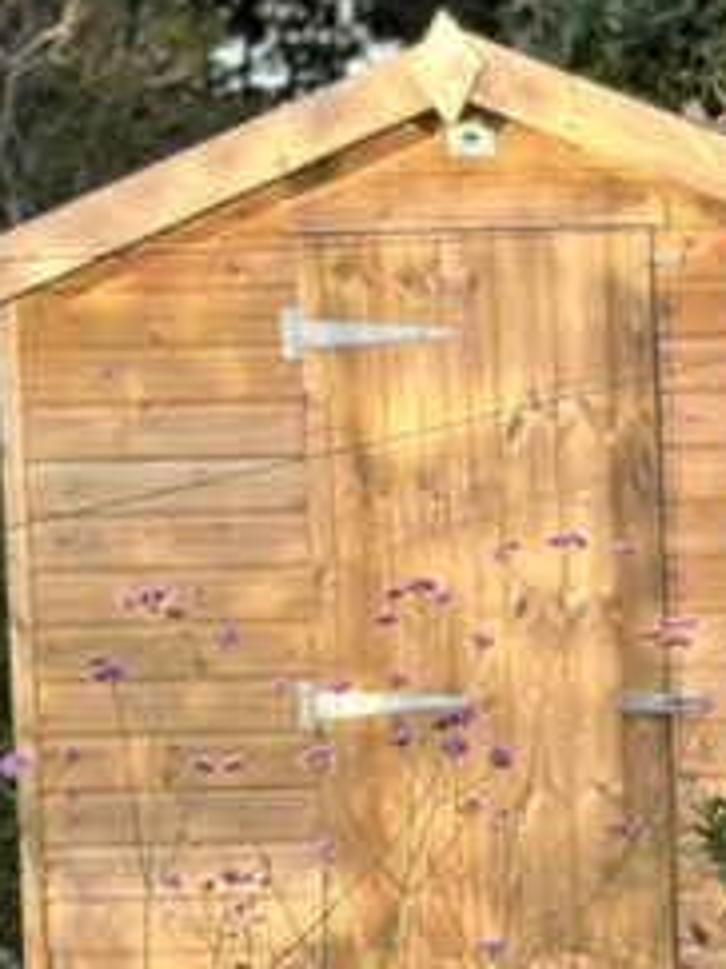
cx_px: 1292
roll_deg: +0.4
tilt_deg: -4.1
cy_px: 873
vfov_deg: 9.8
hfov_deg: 7.2
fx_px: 5654
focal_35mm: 202
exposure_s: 1/1157
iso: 80
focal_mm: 6.86
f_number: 1.78
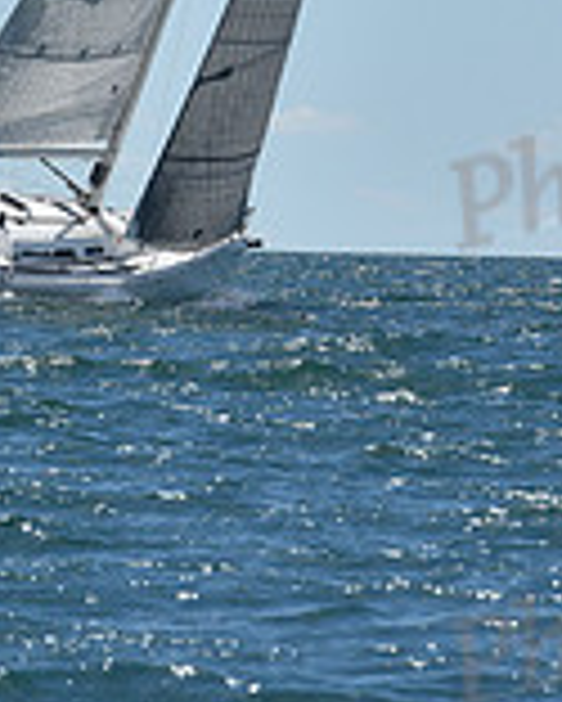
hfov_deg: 2.2
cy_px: -36
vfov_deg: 2.8
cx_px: 218
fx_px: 14457
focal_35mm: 696
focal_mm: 200
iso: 250
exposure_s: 1/800
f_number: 11
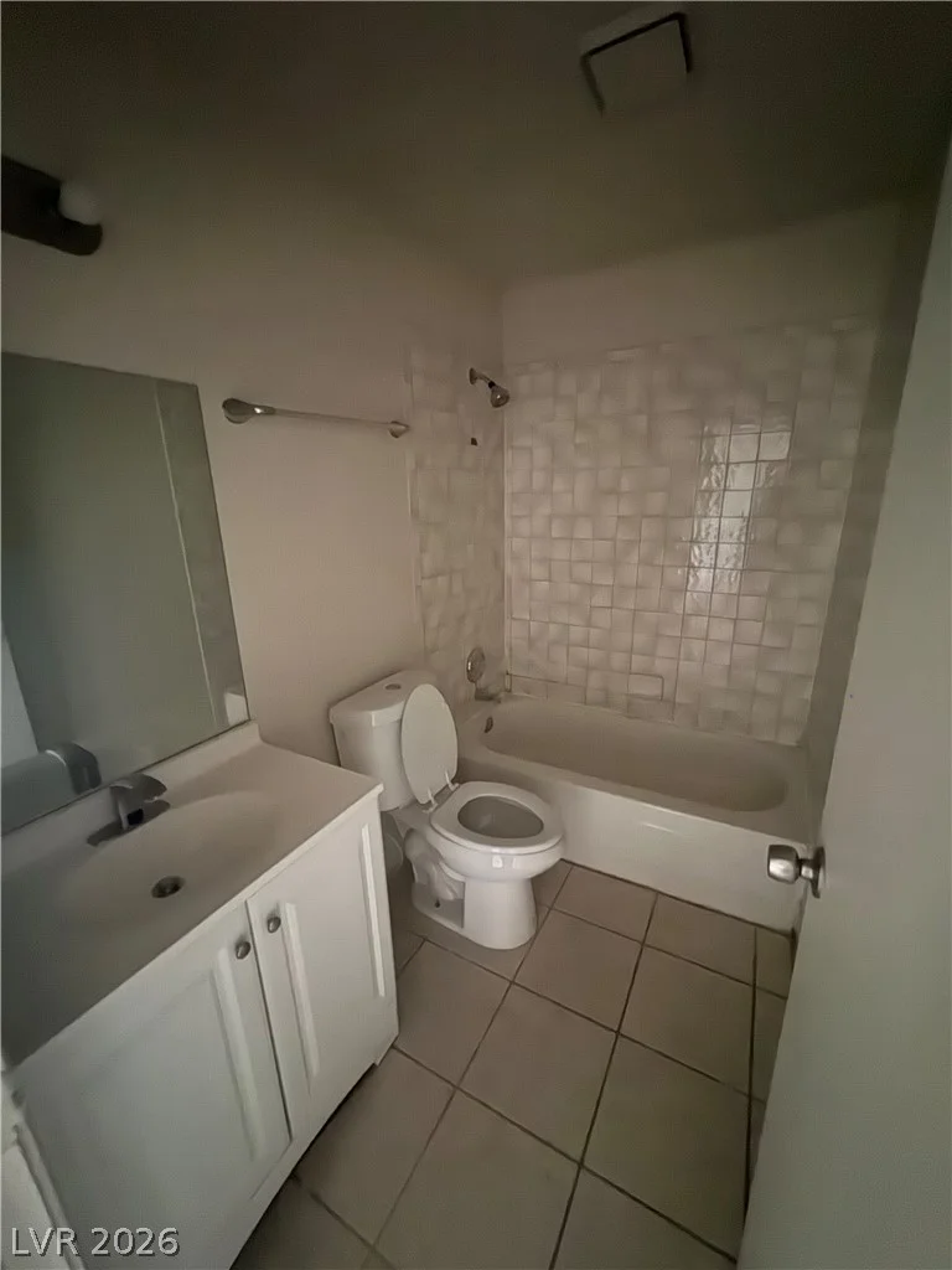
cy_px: 635
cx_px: 476
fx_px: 513
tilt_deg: -16.9
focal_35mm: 14
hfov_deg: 85.7
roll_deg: +1.7
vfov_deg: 102.1
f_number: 2.2
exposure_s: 1/2
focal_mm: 2.22
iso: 2500
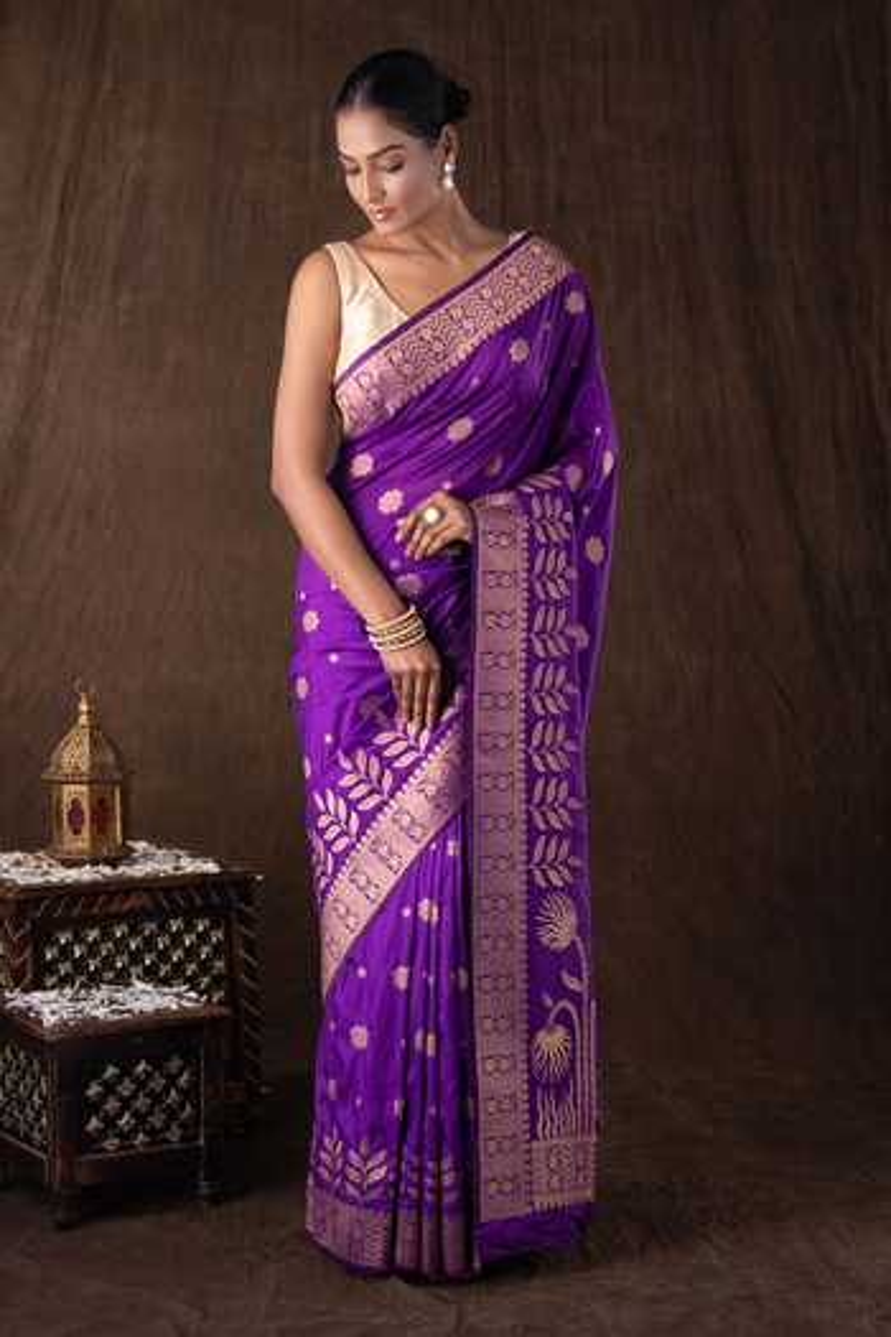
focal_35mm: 57
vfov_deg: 35.1
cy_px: 668
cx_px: 446
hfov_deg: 23.8
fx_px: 2116
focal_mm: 57
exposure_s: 1/125
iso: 200
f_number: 6.3
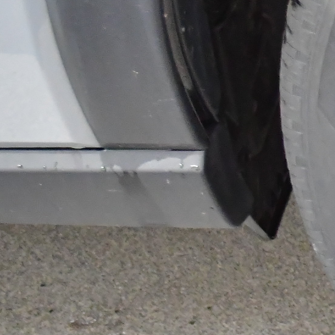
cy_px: 94
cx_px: 843
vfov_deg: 9.0
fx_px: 2124
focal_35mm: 194
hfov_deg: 8.2
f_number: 4.5
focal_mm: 30
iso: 4000
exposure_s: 1/40
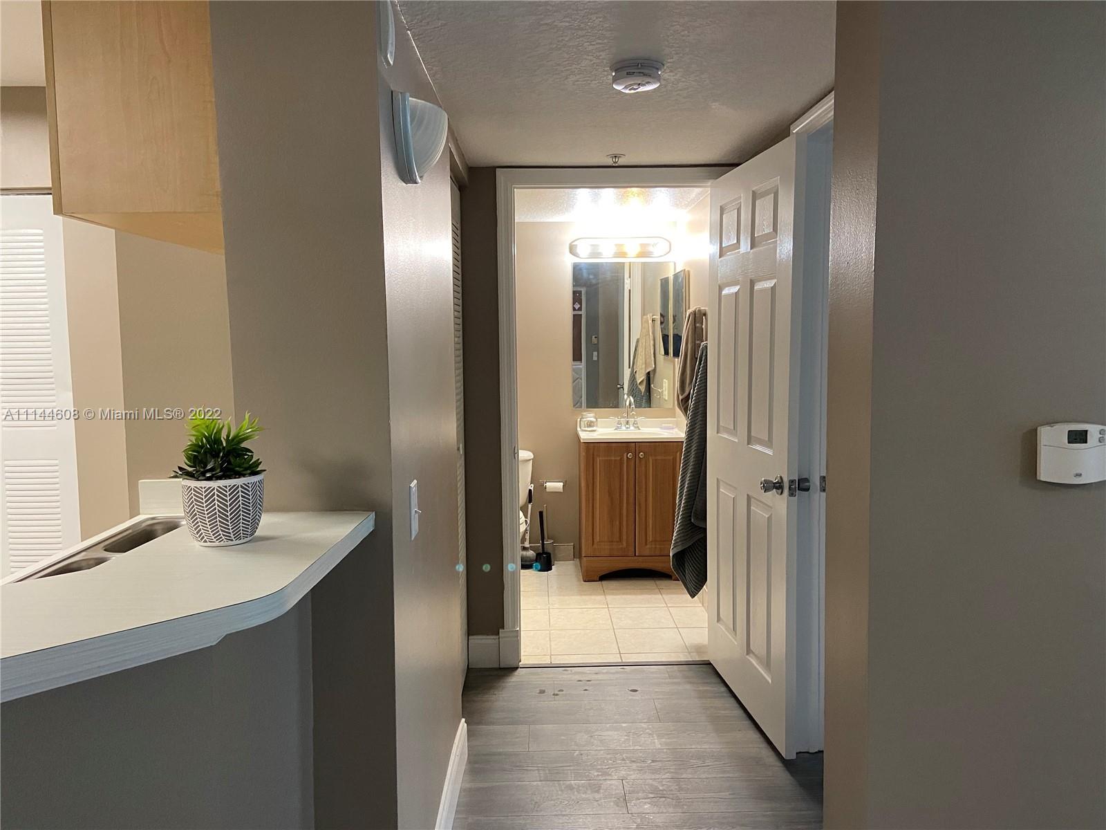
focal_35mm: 26
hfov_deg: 67.3
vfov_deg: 53.1
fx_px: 831
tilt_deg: -5.3
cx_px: 553
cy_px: 415
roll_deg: +0.0
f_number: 1.8
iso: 200
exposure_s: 1/60
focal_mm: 4.25
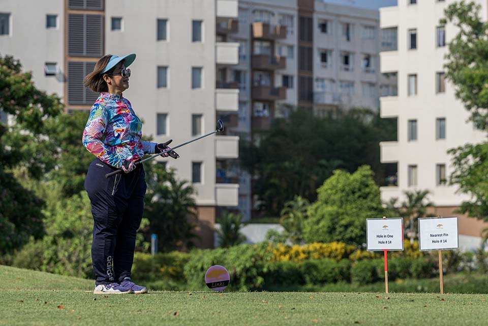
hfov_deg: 19.6
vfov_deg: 13.2
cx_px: 244
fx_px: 1410
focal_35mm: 104
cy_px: 163
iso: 560
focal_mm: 104
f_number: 4
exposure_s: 1/4000
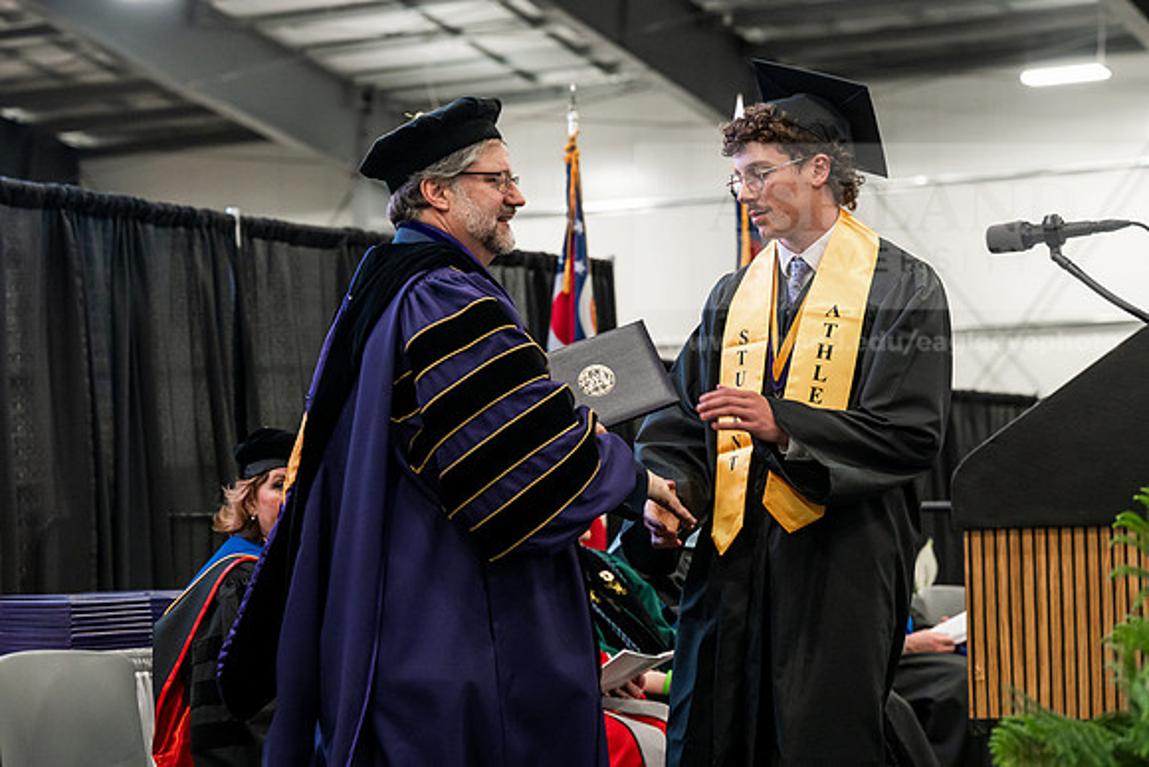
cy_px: 384
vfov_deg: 15.9
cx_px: 574
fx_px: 2745
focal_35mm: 86
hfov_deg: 23.6
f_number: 4.5
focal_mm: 86
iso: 4000
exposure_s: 1/200
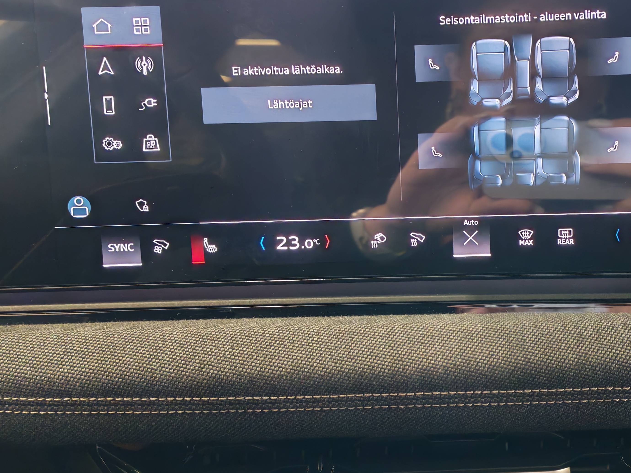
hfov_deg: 40.3
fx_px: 839
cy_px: 248
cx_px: 457
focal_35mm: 46
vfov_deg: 31.5
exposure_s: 1/50
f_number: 1.9
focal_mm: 6.12
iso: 1087
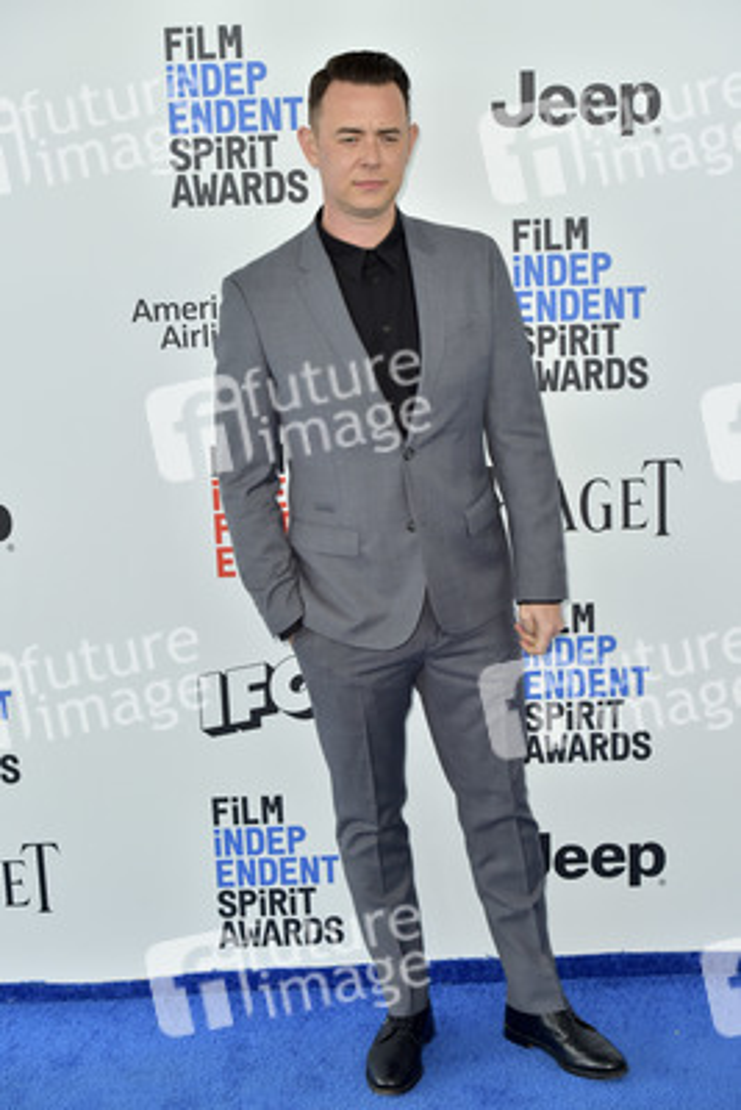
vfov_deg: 28.8
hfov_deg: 19.5
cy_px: 555
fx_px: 2159
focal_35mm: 70
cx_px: 370
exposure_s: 1/320
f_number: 6.3
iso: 500
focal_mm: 70
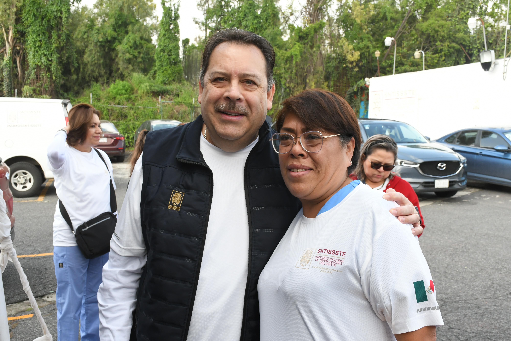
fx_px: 568
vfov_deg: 33.4
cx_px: 256
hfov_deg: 48.5
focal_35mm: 40
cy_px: 170
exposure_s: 1/200
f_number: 10
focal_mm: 27
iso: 800
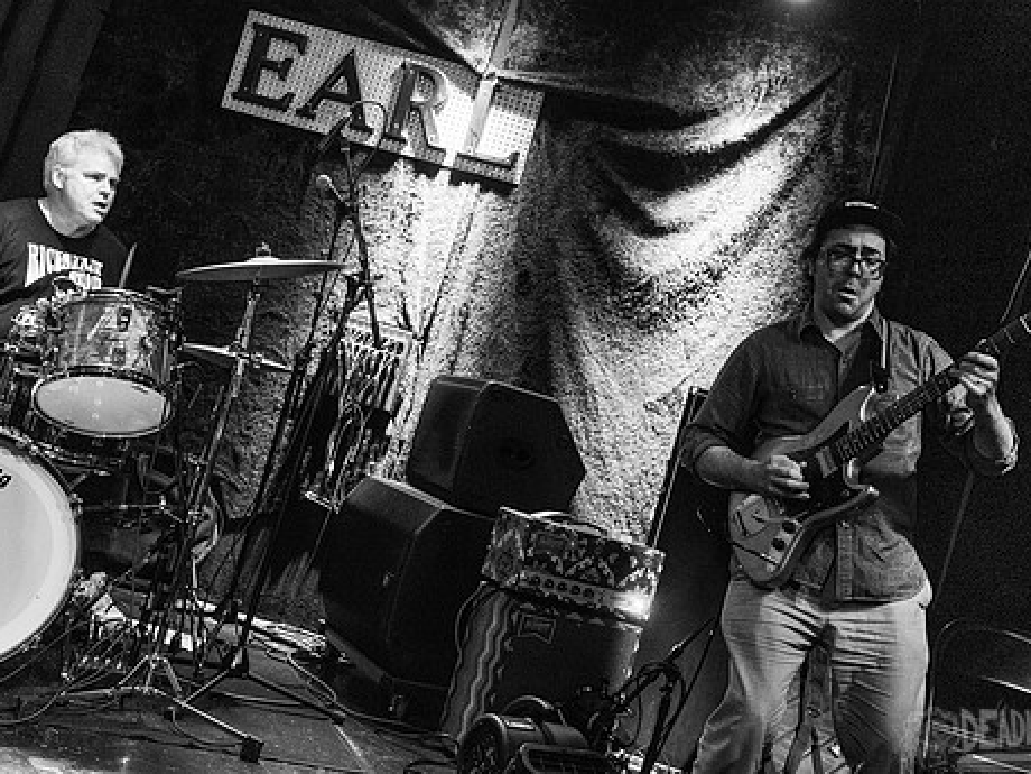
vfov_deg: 33.6
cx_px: 560
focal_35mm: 43
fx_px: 1281
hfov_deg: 43.8
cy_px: 357
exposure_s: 1/80
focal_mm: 32
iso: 6400
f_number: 3.2
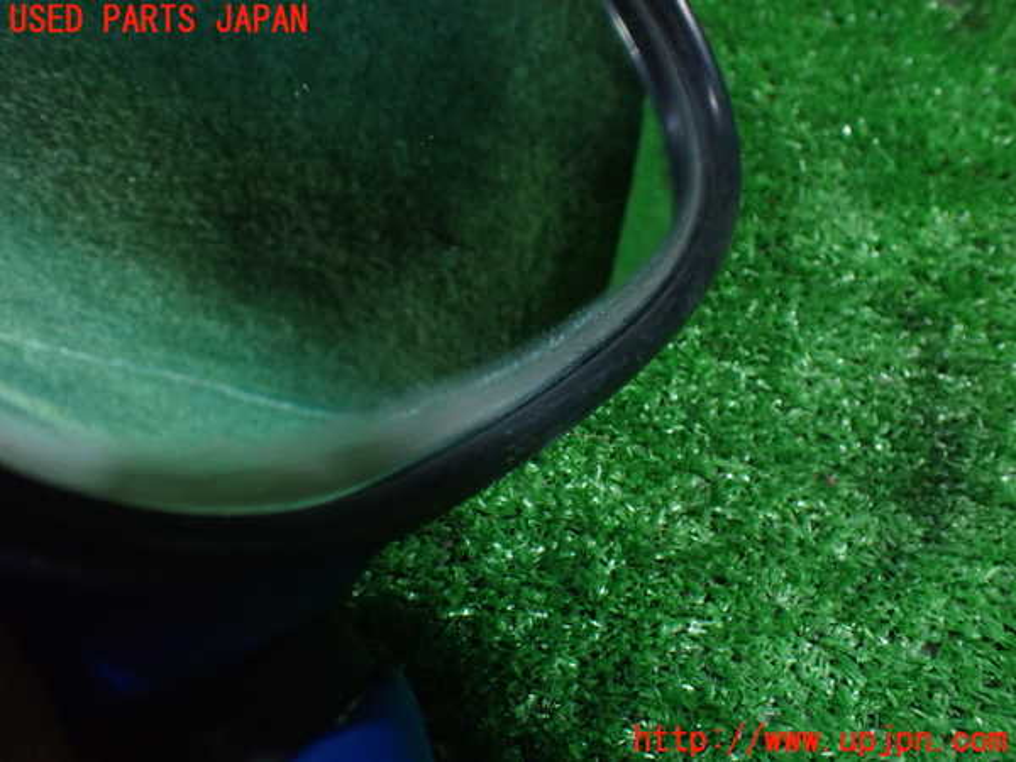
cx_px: 508
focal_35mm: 30
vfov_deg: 46.8
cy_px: 381
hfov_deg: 60.0
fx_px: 881
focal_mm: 5.4
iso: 800
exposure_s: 1/80
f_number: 2.3
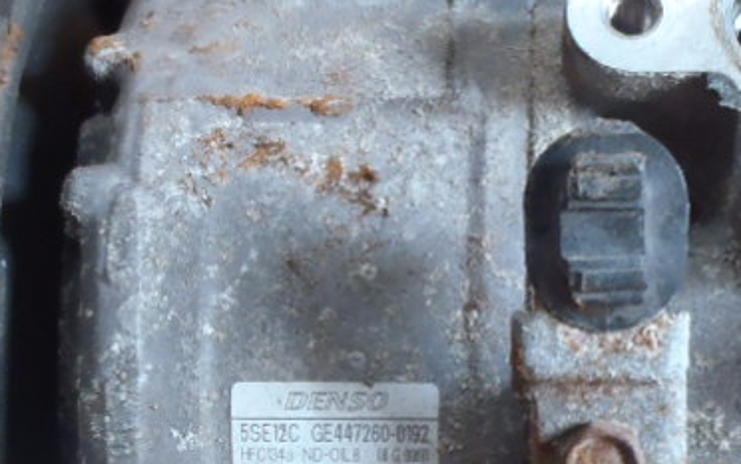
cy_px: 311
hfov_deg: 20.3
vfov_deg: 12.8
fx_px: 2061
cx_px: 486
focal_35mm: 102
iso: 200
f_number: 3.9
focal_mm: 5
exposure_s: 1/20
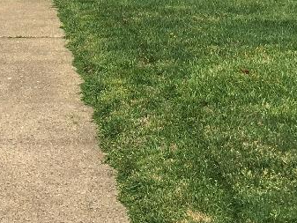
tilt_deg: +0.1
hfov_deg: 15.7
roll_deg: +0.3
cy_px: -117
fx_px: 1064
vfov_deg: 11.4
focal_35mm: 124
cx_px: 23
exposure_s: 1/2198
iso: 25
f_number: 2.2
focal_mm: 4.15
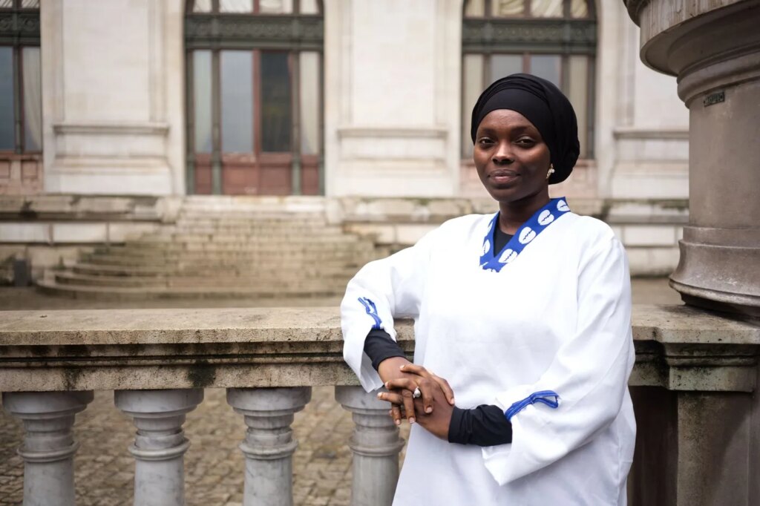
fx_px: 739
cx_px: 380
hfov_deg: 54.4
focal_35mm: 35
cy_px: 253
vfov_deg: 37.8
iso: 320
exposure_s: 1/250
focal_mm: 35
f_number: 2.8
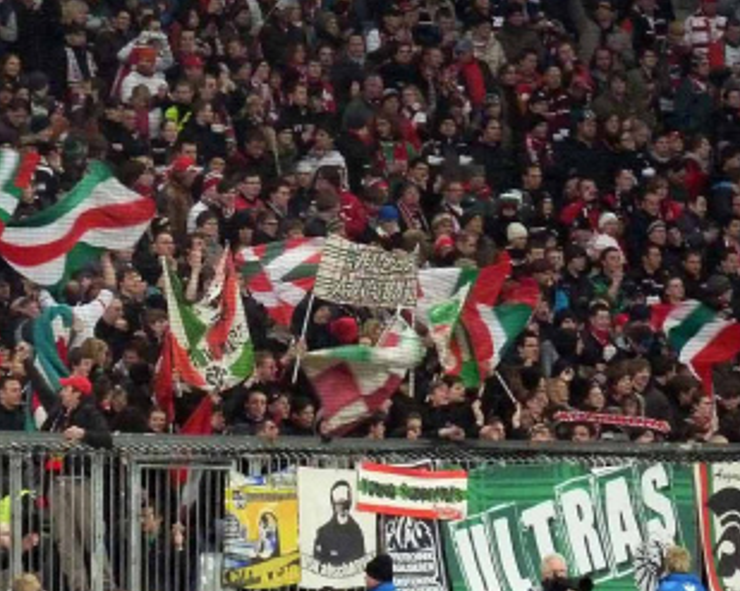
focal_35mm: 448
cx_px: 254
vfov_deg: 3.5
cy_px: 297
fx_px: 9809
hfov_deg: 4.3
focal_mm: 41.9
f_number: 3.7
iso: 800
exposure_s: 1/100
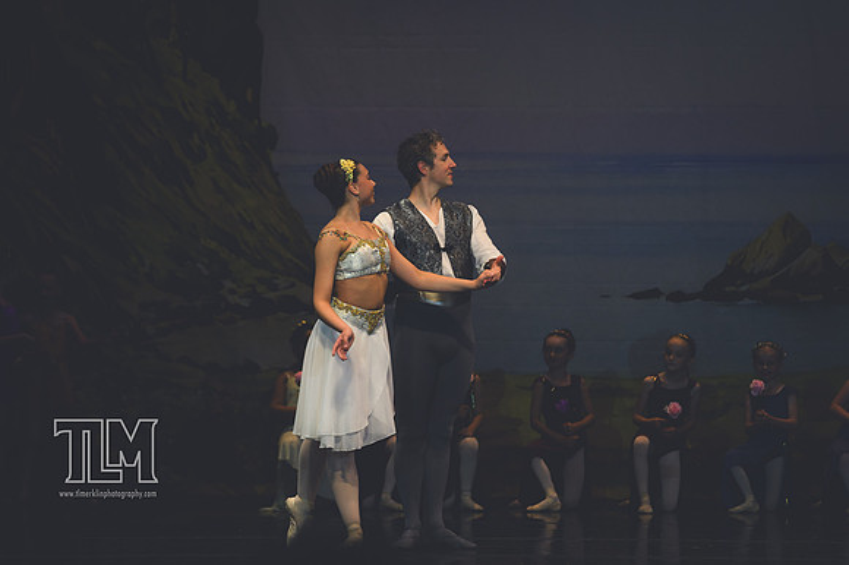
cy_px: 282
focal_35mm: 277
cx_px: 424
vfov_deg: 5.0
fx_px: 6529
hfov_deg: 7.4
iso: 450
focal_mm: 185
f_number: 2.8
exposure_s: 1/500
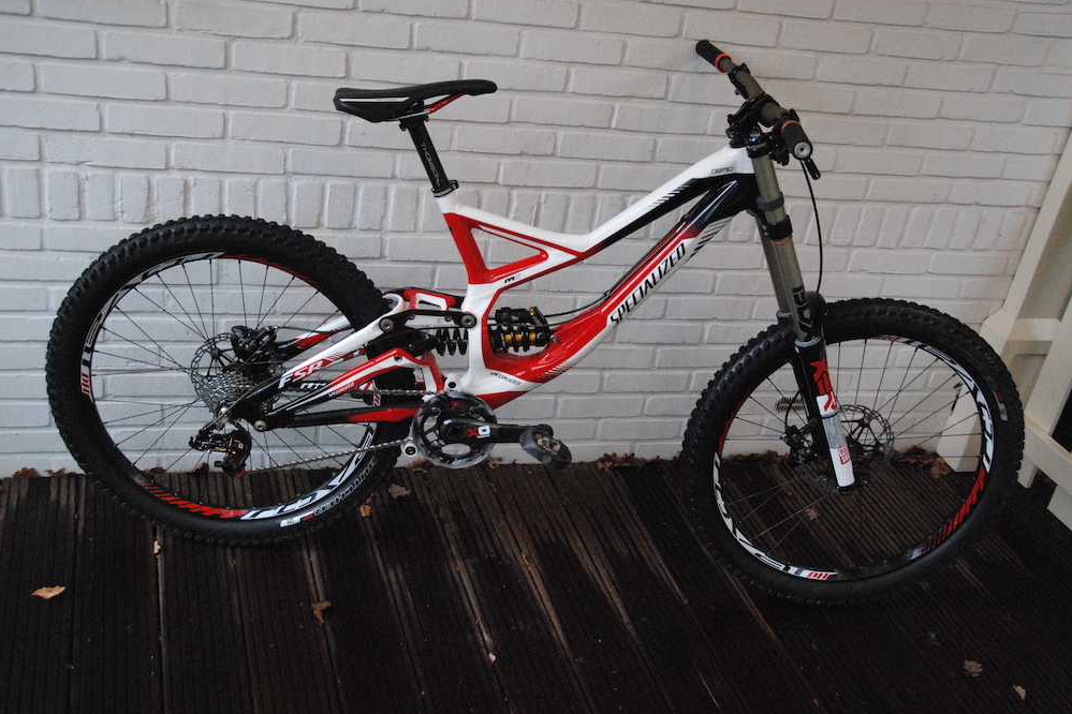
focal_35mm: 40
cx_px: 527
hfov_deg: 48.5
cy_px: 356
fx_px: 1191
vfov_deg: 33.4
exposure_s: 1/80
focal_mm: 26
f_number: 4
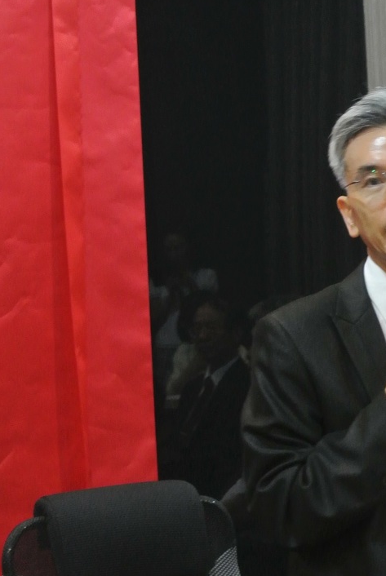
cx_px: 406
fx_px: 2757
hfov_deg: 8.0
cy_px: 249
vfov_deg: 11.9
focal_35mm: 172
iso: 800
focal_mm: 30
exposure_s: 1/13
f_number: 5.6
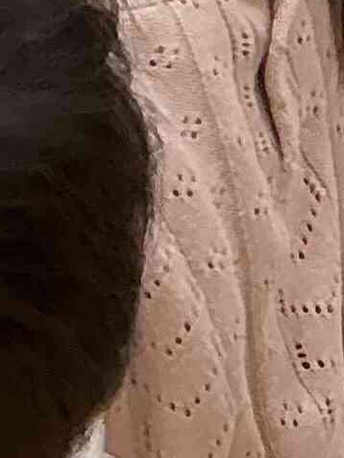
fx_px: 3245
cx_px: 1745
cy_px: -723
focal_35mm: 245
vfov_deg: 7.4
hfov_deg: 4.9
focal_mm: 3
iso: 50
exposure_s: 1/120
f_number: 1.8
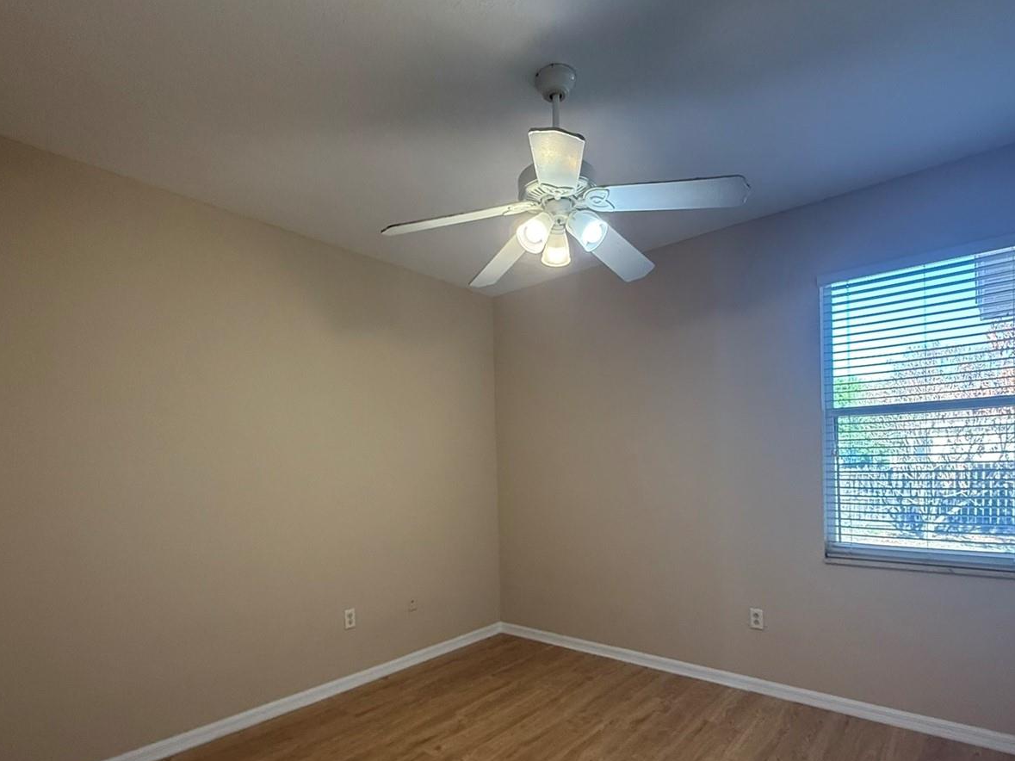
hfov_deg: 84.7
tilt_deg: -0.4
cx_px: 514
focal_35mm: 19
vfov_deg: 67.6
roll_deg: +0.8
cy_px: 474
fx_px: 557
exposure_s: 1/120
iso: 500
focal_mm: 2.22
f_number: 2.2
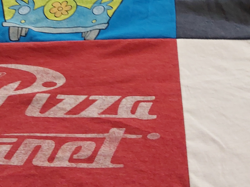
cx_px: 151
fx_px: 491
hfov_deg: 28.5
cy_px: -3
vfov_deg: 20.9
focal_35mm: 68
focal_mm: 2.91
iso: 125
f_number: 1.9
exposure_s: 1/60
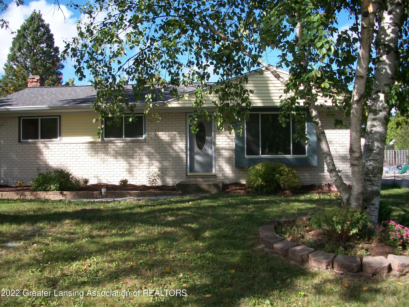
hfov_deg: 52.6
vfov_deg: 40.7
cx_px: 204
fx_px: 414
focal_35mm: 35
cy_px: 154
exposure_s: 1/500
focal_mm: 6.3
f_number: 3.1
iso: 80
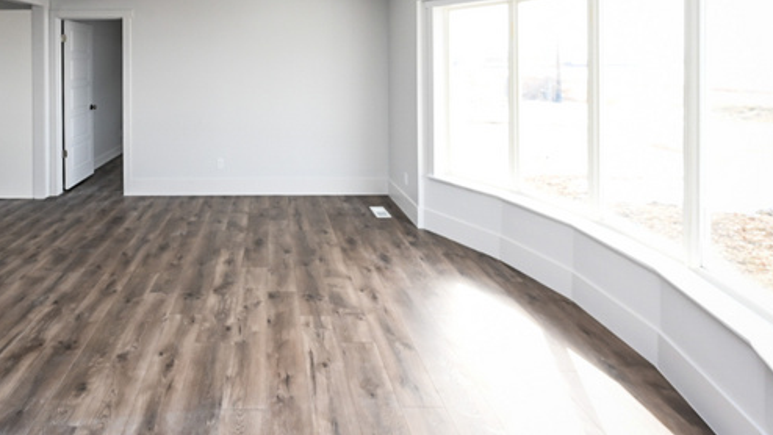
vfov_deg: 56.5
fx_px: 389
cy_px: 131
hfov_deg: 88.4
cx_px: 308
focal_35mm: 19
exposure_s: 1/200
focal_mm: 14
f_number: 7.1
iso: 640
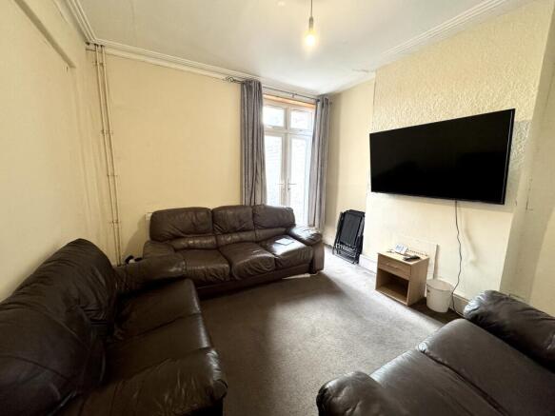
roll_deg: -0.5
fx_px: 224
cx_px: 278
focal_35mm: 14
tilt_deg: -9.2
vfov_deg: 85.7
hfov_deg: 102.1
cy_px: 208
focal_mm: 2.22
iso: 320
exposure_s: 1/50
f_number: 2.2
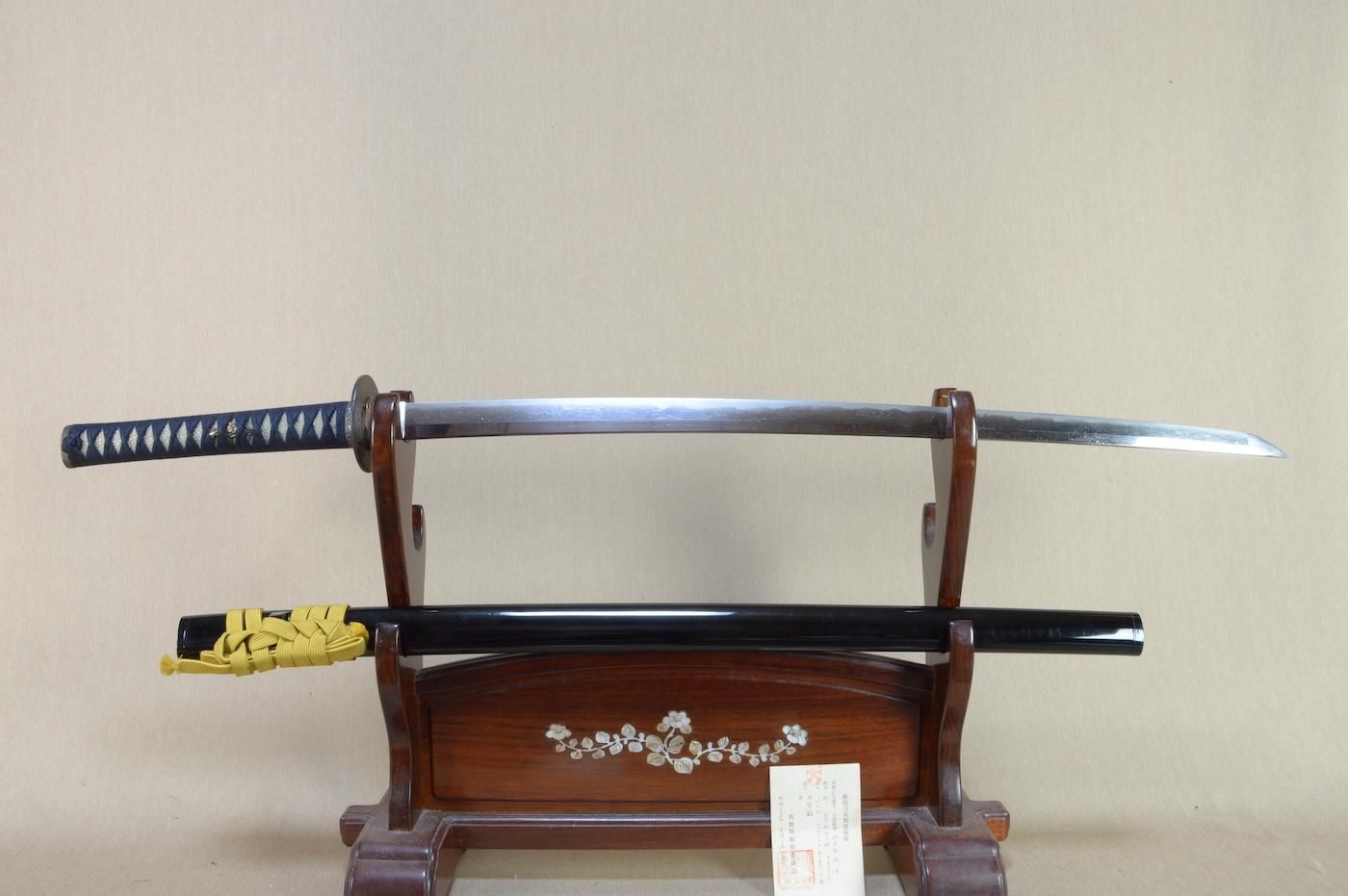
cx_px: 674
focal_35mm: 30
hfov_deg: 62.0
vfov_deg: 43.5
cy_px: 448
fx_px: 1122
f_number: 11
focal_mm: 20
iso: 400
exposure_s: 1/1.6
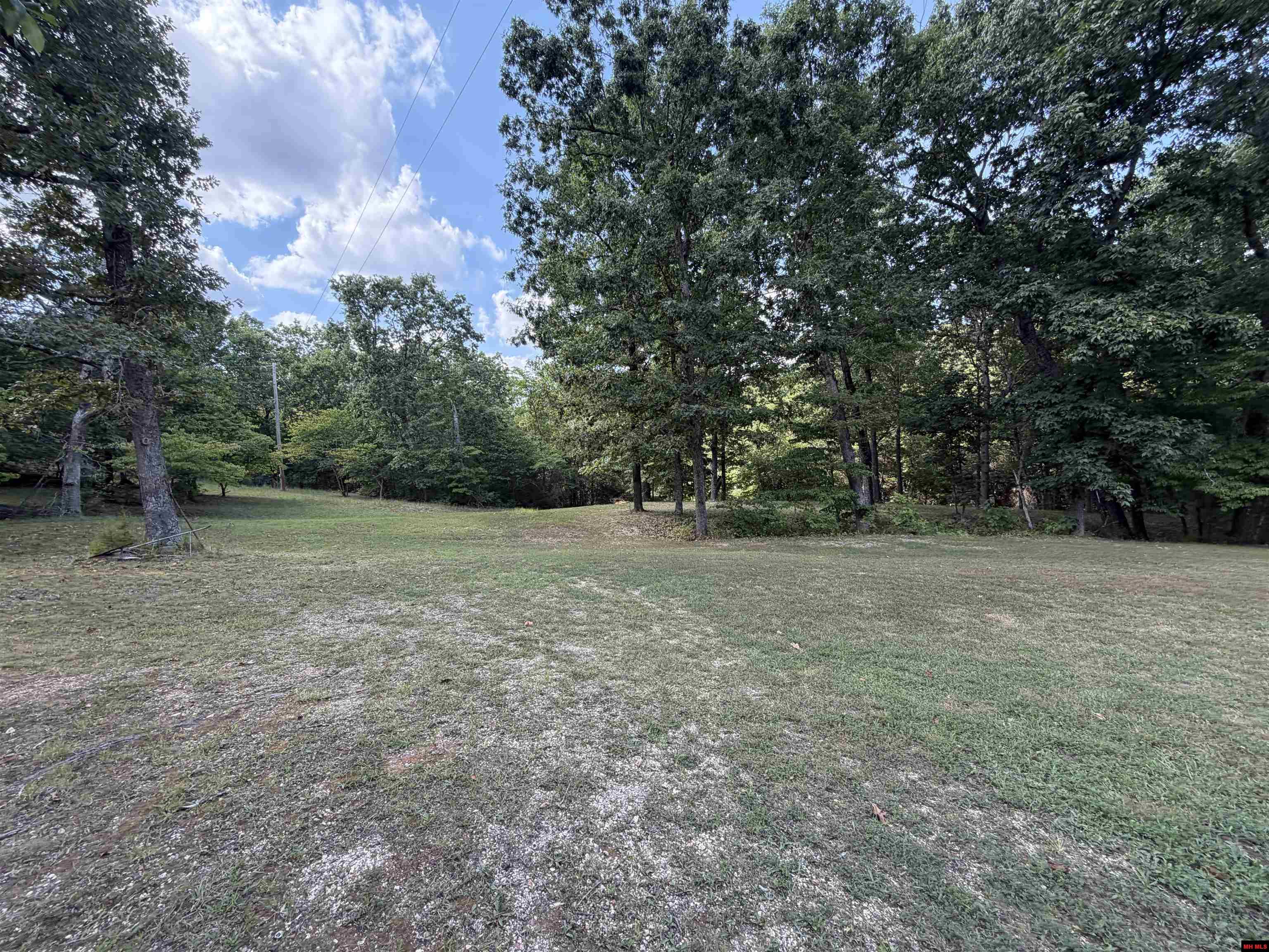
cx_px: 634
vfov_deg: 85.7
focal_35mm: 14
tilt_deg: -0.8
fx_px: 513
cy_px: 476
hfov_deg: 102.1
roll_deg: +4.0
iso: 64
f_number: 2.2
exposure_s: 1/220
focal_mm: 2.22
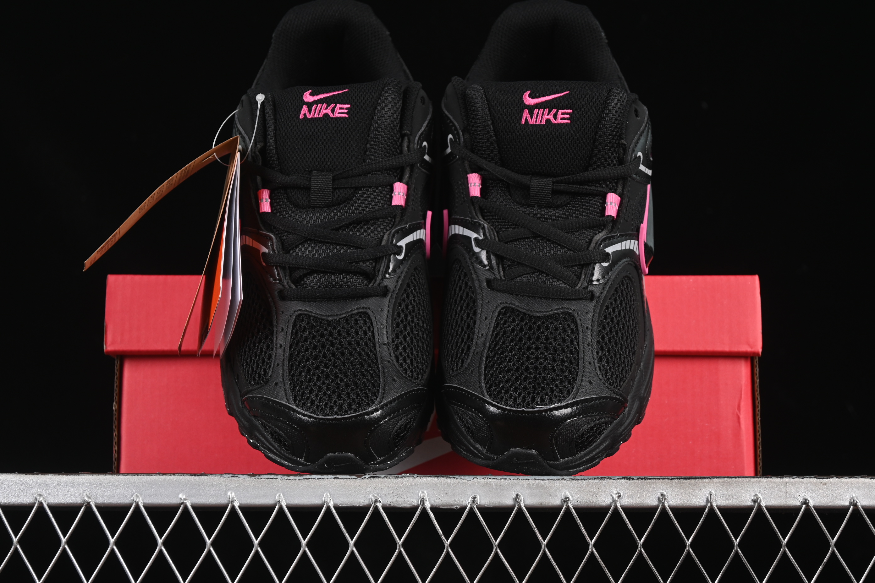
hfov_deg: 27.0
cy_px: 292
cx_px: 438
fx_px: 1823
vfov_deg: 18.2
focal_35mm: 75
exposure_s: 1/50
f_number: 6.3
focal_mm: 50
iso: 160
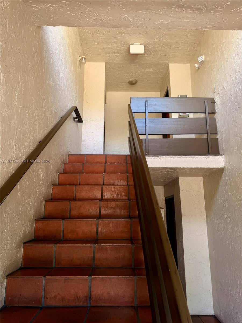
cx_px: 121
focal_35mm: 24
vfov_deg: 71.6
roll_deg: +0.2
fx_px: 224
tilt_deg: +15.0
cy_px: 162
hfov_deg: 56.8
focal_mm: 6.76
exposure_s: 1/121
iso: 64
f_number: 1.78
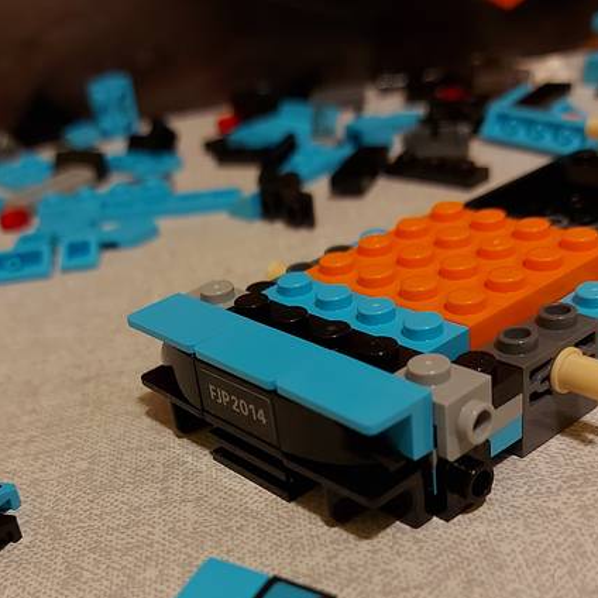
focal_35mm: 45
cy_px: 452
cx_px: 248
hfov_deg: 37.4
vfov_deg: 36.6
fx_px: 880
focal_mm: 5.23
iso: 200
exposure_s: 1/25
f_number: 1.8
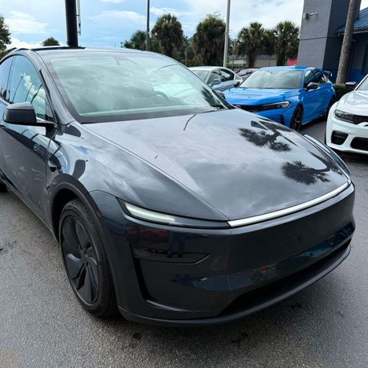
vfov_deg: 55.6
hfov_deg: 55.4
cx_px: 156
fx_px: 349
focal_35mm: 29
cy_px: 188
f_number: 1.78
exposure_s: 1/1901
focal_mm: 6.76
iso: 80
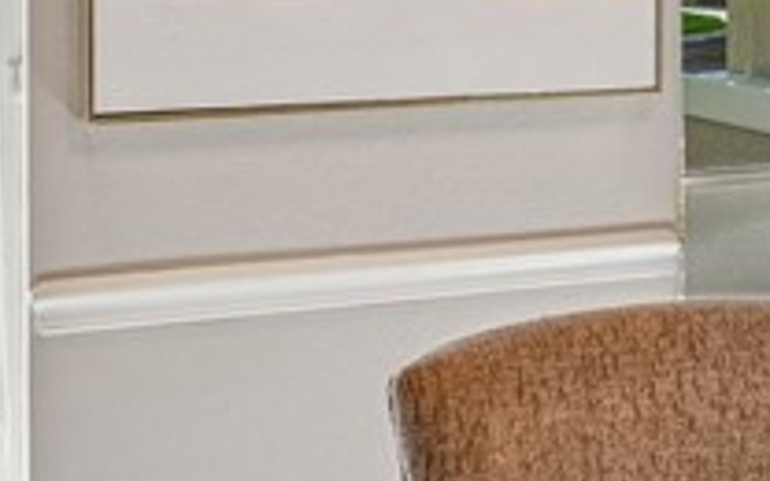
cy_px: -117
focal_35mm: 85
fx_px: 1784
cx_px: 877
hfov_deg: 22.7
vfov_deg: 14.8
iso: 400
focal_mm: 16
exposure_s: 1/30
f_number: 8
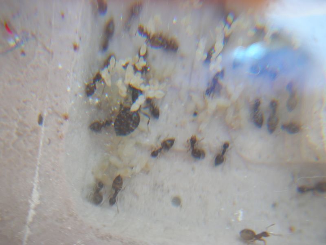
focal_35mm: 35
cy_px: 122
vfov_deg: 40.7
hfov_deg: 52.6
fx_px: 330
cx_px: 163
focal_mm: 5.8
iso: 50
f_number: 3
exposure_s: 1/89
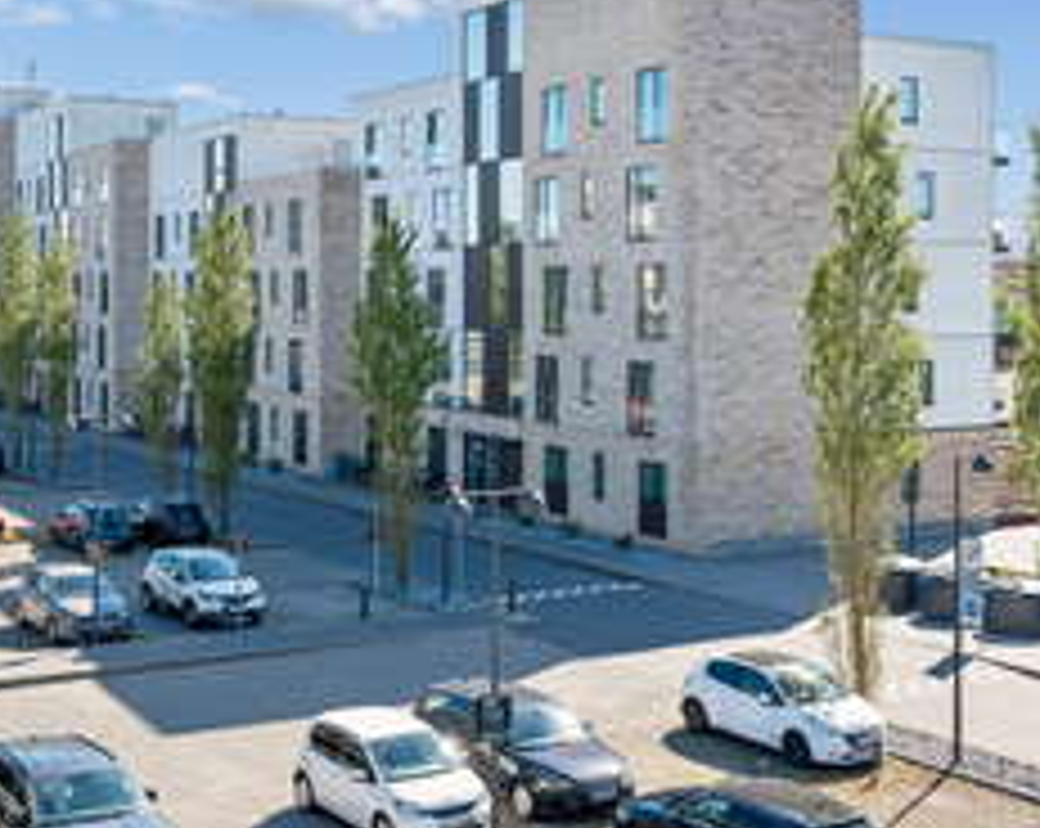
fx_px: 1629
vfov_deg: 28.2
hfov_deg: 35.4
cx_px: 549
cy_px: 234
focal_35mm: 53
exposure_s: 1/800
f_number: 5.6
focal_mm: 31
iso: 400
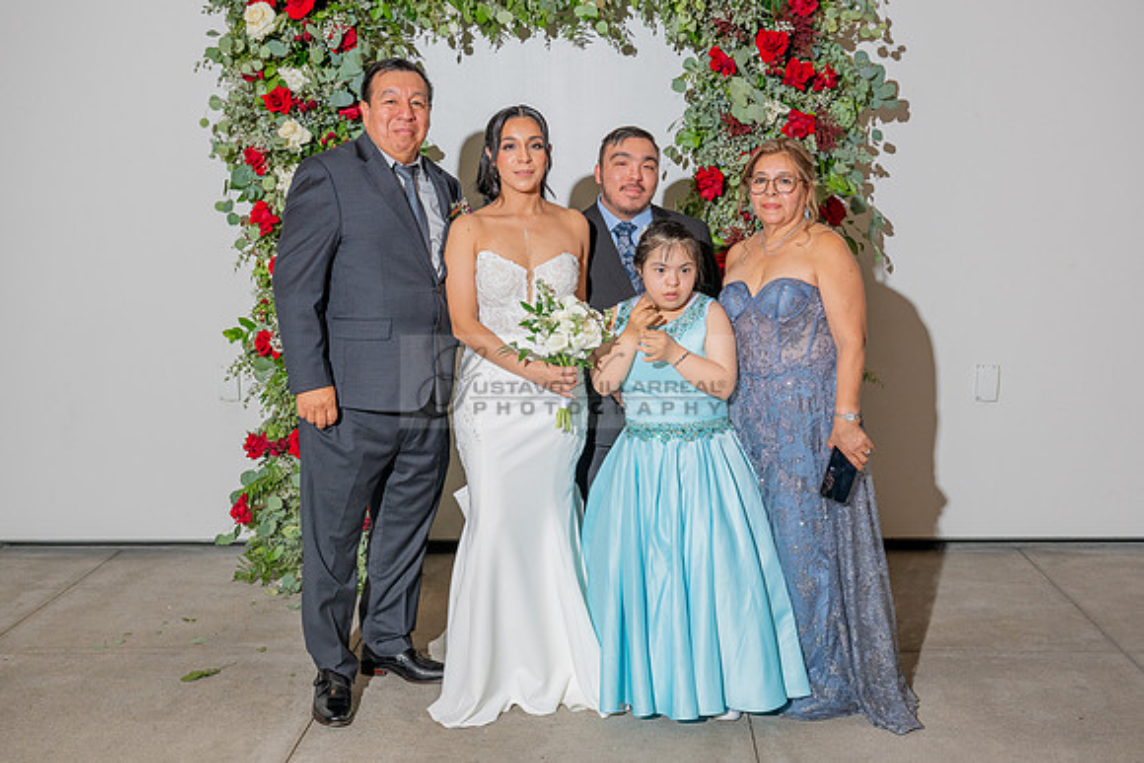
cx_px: 600
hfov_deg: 46.4
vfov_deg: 32.0
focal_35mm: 42
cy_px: 369
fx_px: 1333
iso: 800
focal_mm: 40
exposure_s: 1/200
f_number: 5.6
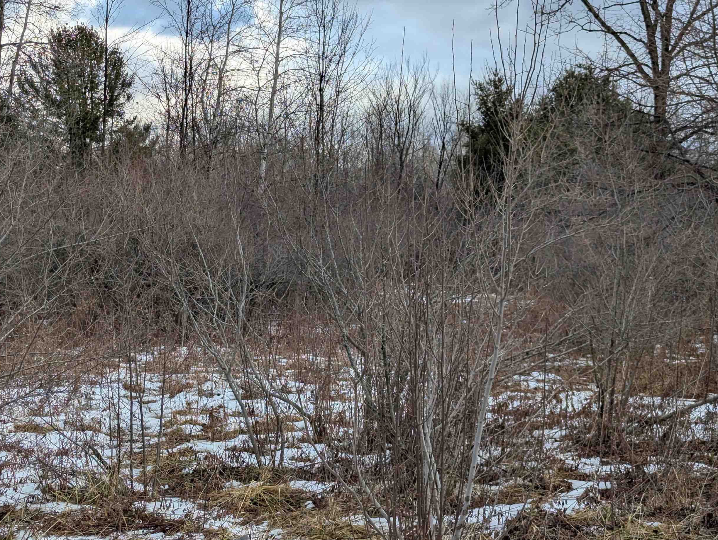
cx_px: 346
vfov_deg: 24.5
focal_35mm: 60
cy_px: 244
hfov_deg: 32.1
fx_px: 1246
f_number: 1.85
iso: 45
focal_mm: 6.81
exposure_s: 1/752
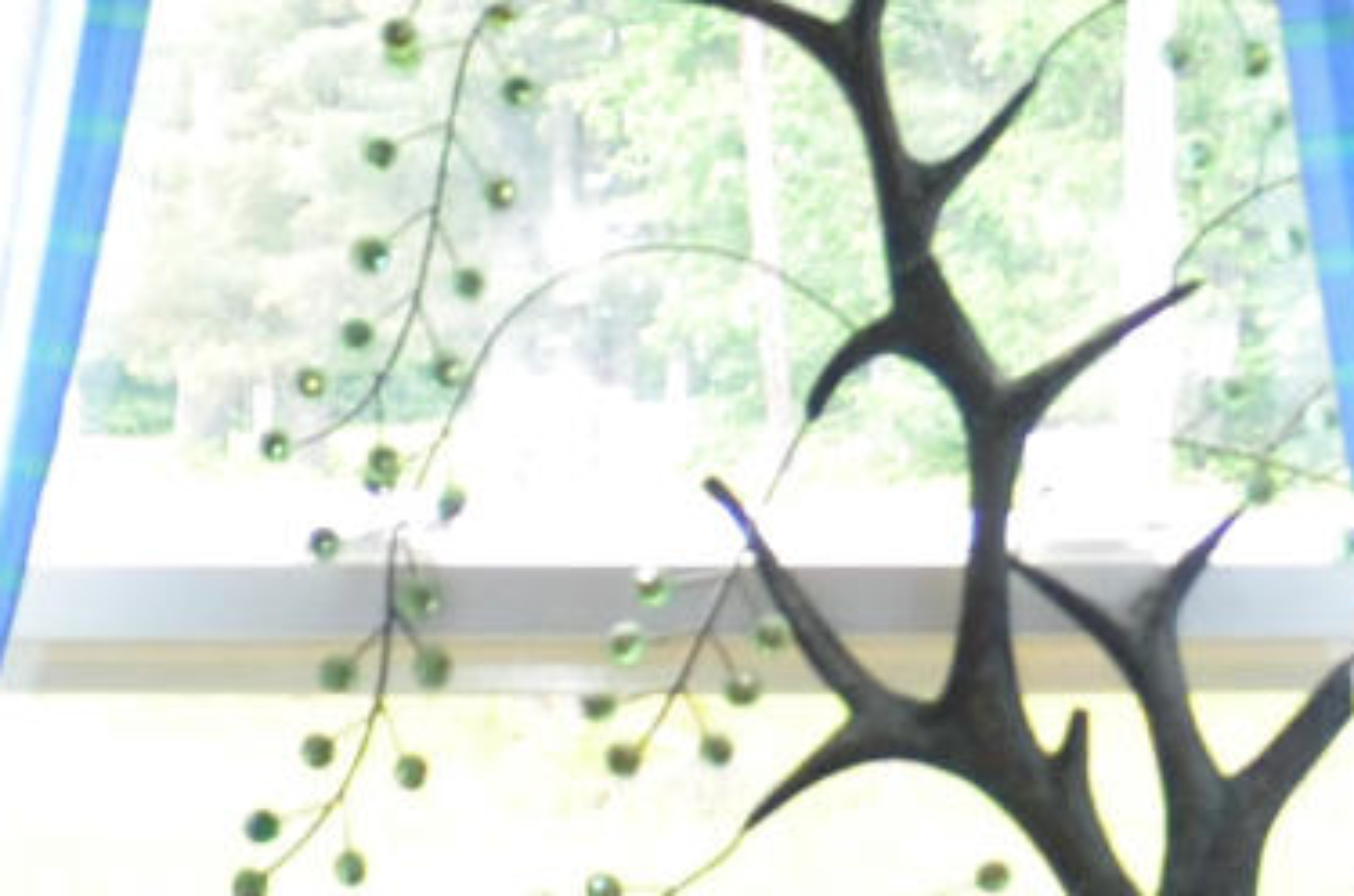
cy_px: 1913
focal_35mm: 288
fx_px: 10805
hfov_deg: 7.2
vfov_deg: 4.7
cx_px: 1076
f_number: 3.8
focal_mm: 24
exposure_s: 1/60
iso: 450
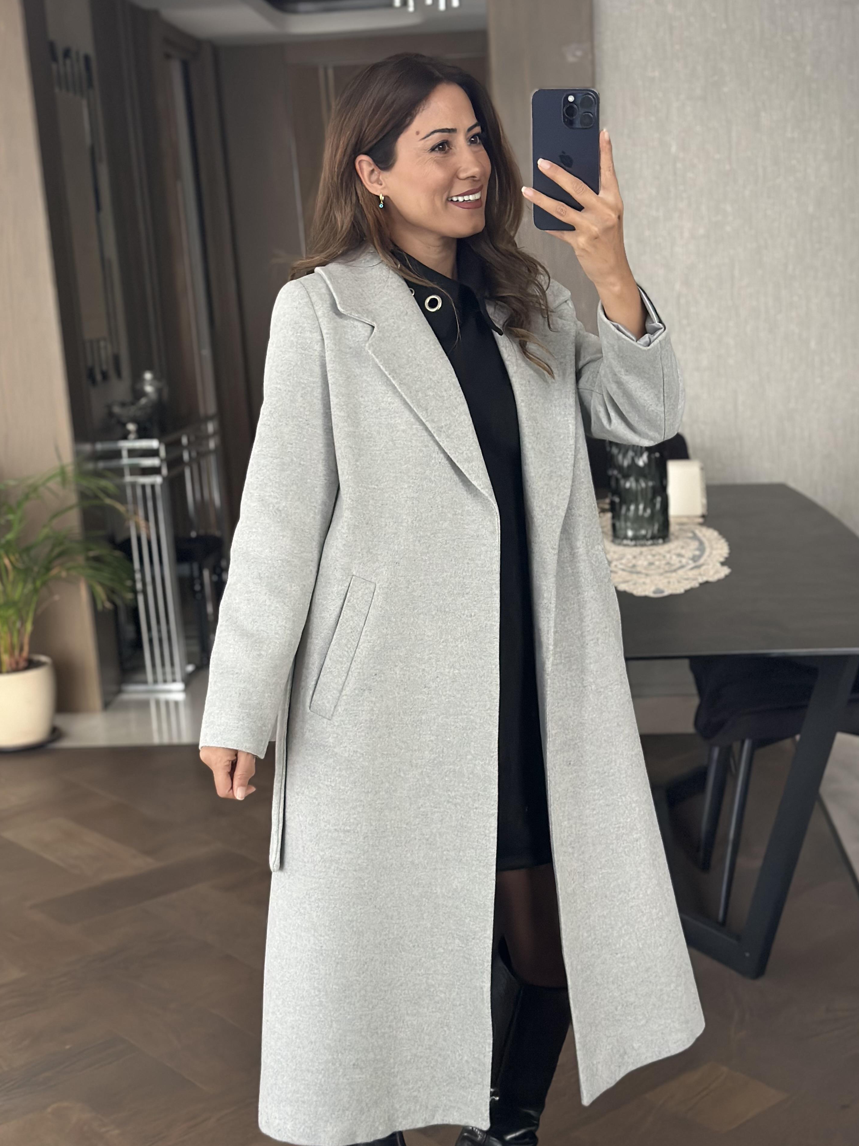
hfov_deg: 28.6
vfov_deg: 37.5
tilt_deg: -18.0
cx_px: 449
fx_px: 1688
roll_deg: +4.0
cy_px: 573
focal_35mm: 51
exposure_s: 1/41
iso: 400
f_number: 1.78
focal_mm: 6.86
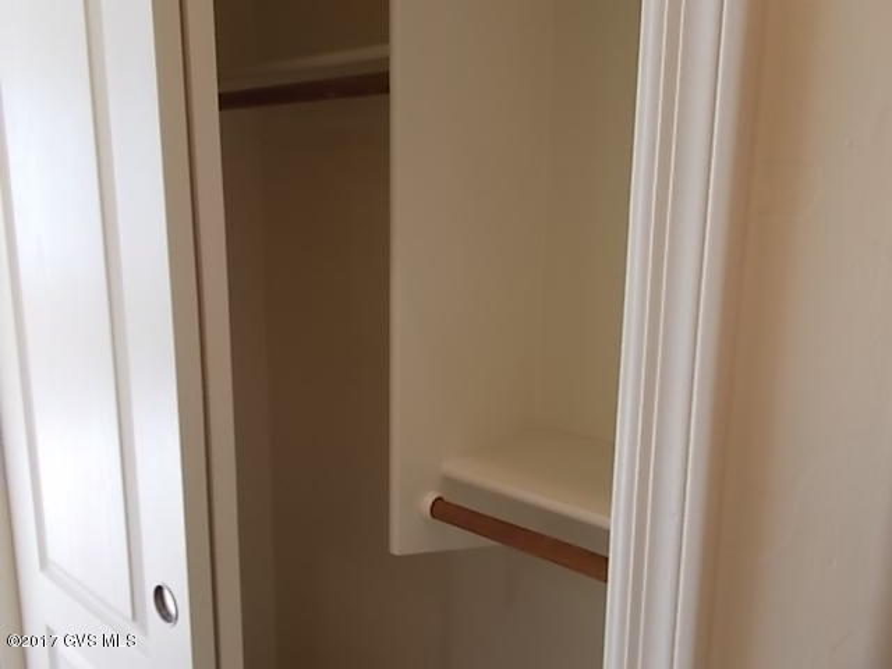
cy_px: 334
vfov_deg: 53.1
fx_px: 670
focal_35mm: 26
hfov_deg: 67.3
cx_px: 446
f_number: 3.2
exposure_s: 1/25
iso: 200
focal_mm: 4.6
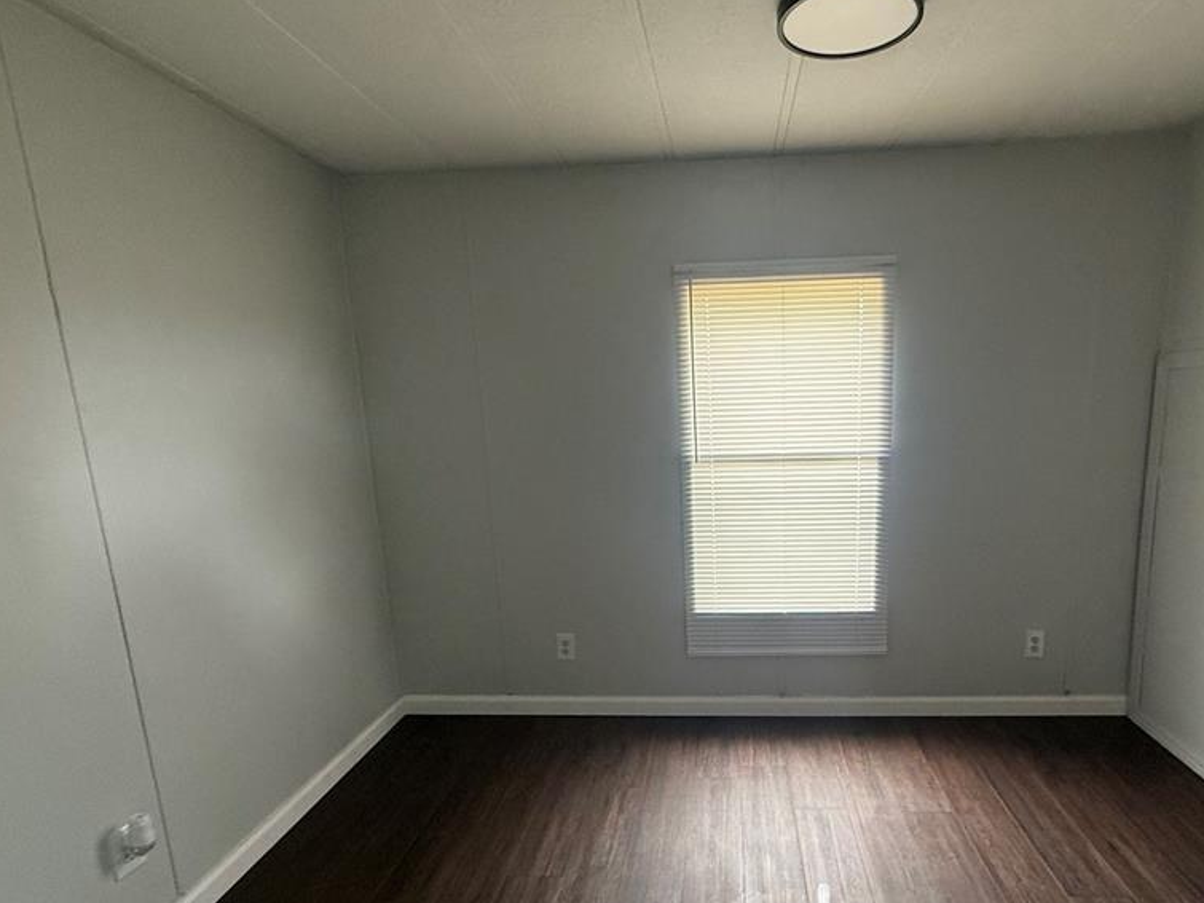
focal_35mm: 19
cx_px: 697
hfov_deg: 84.0
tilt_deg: -12.0
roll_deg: +2.3
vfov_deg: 68.3
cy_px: 520
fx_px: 661
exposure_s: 1/66
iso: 320
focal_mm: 2.22
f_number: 2.2
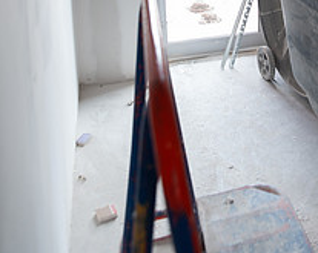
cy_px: -74
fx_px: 461
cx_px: 216
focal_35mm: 49
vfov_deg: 26.3
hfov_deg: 37.6
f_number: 3.5
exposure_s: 1/125
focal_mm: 24
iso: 400
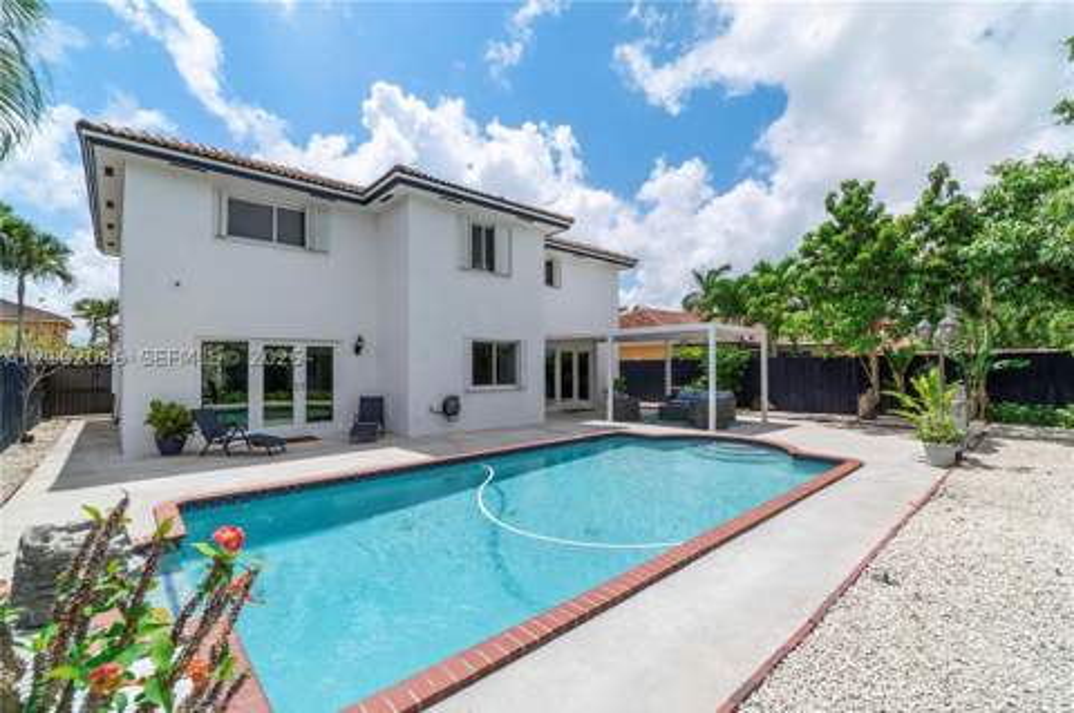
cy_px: 356
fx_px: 447
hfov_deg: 100.4
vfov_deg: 77.2
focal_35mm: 15
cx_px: 537
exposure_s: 1/400
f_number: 11
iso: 100
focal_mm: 10
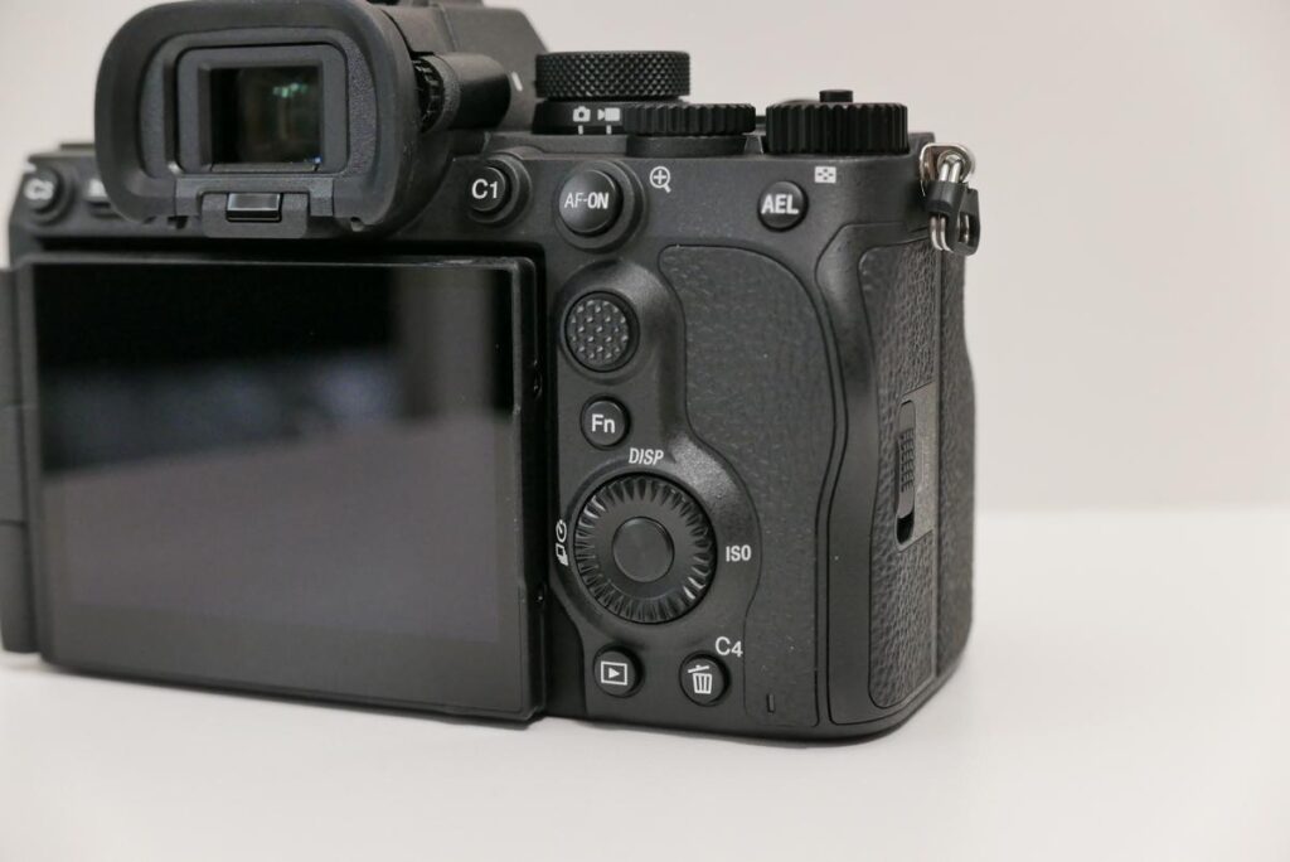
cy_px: 431
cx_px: 645
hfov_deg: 30.1
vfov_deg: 20.3
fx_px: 2402
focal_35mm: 67
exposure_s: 1/250
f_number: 4
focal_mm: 30.4
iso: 1600
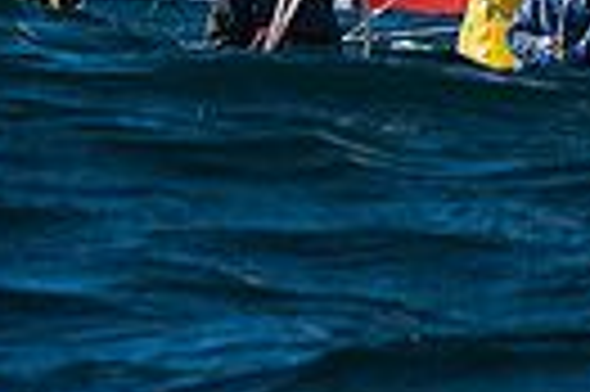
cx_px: 955
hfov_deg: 2.4
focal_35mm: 843
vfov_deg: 1.6
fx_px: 13799
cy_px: -435
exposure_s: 1/3200
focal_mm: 190
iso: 320
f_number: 6.3
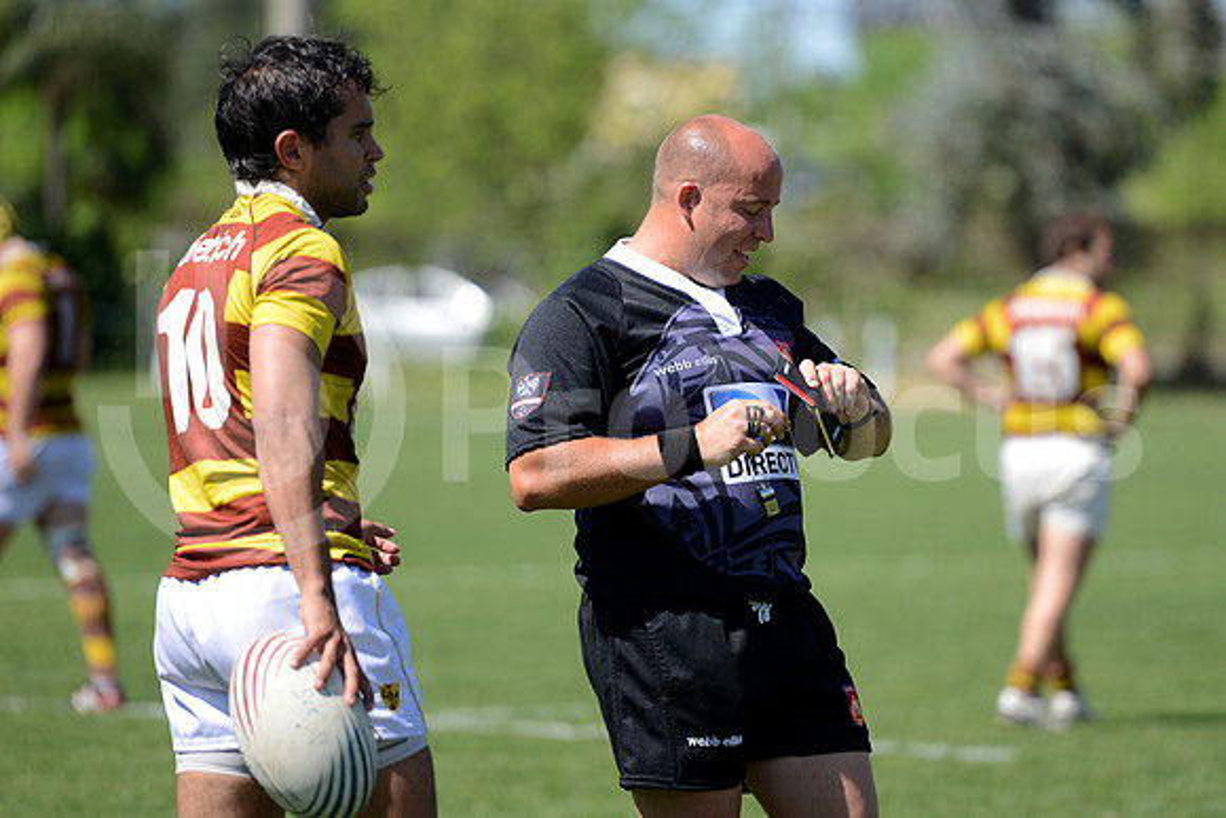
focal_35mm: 195
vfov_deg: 7.0
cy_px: 409
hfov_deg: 10.5
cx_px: 613
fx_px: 6642
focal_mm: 195
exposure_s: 1/1600
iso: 250
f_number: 2.8
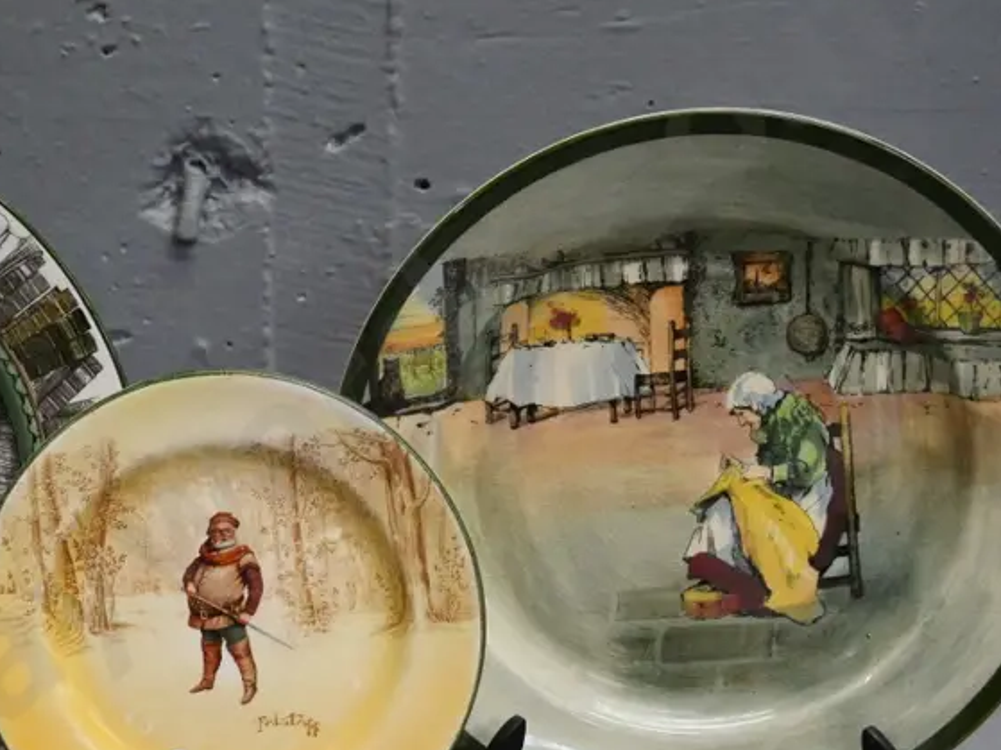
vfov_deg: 22.2
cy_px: 501
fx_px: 1908
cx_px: 220
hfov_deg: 28.8
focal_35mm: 66
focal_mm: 18
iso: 3200
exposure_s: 1/250
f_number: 5
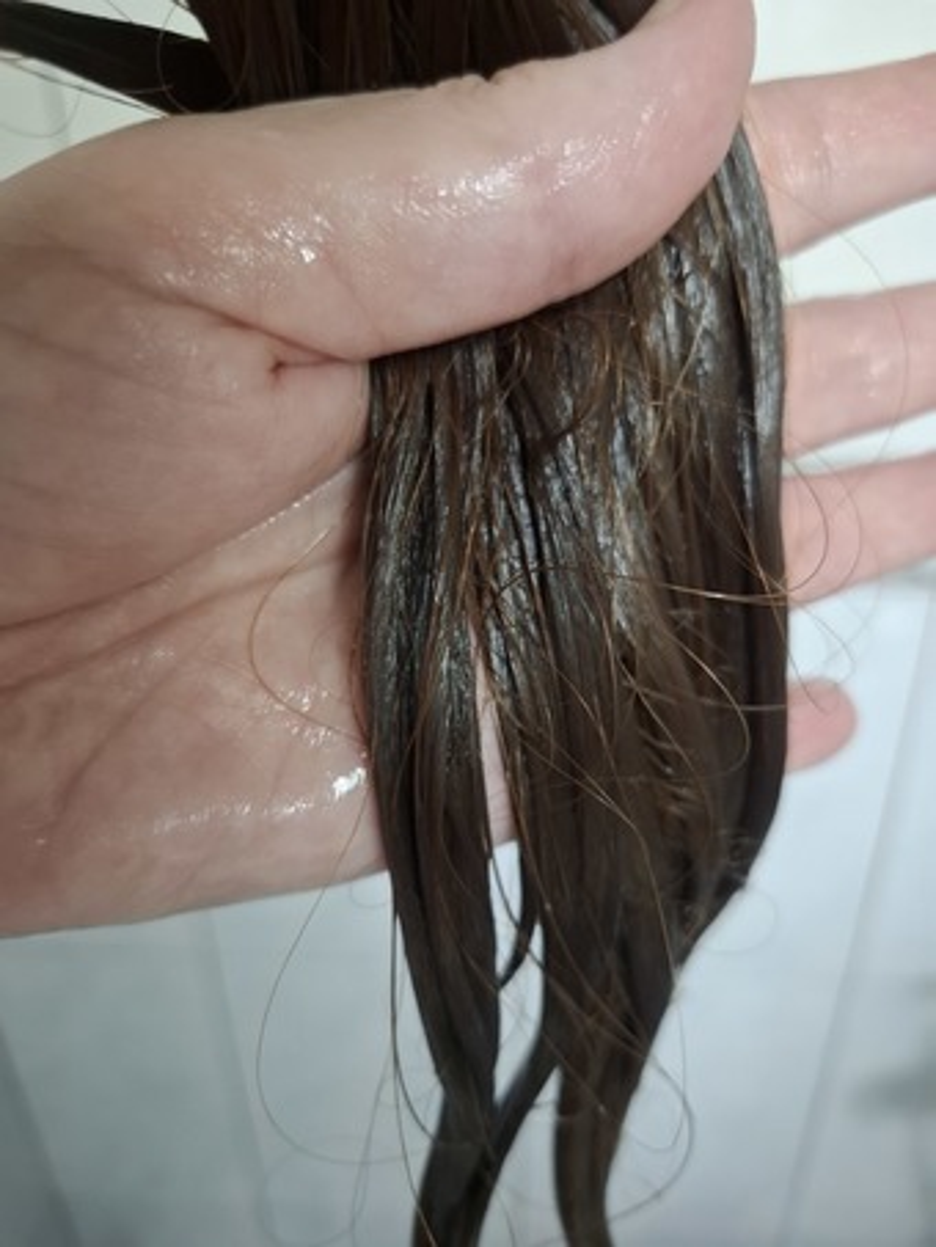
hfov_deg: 58.9
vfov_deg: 73.9
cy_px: 624
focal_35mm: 23
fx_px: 829
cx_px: 468
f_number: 1.8
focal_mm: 5.54
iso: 320
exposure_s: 1/30
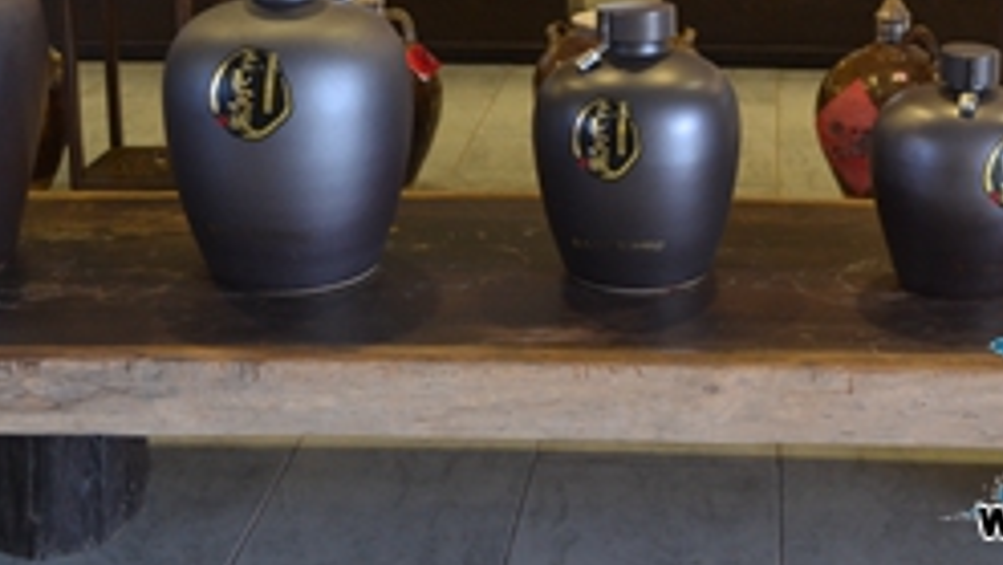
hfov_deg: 30.0
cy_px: -59
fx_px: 1862
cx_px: 658
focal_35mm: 70
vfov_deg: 16.7
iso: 450
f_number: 4
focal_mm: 22
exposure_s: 1/15
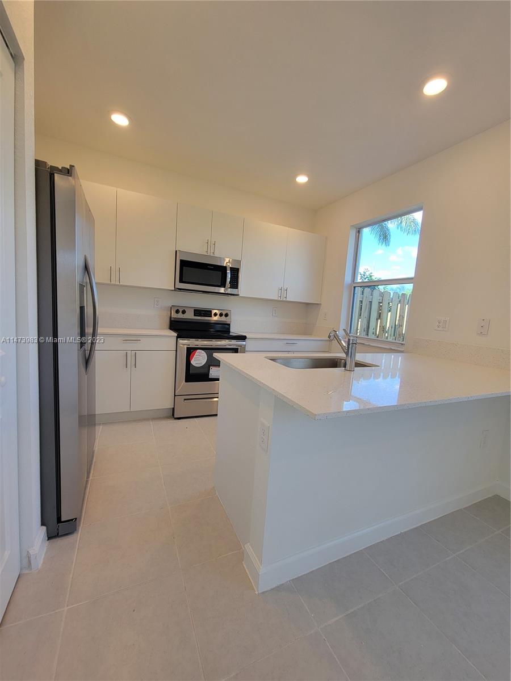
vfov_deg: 106.2
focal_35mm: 13
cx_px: 256
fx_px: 256
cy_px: 340
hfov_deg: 89.9
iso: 80
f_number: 2.2
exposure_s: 1/60
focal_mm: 2.2
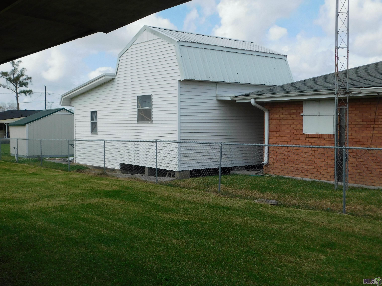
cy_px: 143
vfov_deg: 36.0
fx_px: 441
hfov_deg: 46.8
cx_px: 191
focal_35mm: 40
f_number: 3.6
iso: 125
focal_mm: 7.1
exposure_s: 1/1250
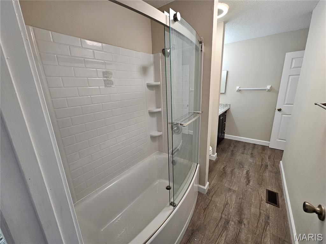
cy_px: 122
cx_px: 163
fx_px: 122
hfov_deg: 106.2
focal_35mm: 13
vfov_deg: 89.9
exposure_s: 1/60
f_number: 2.2
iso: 200
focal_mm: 2.2
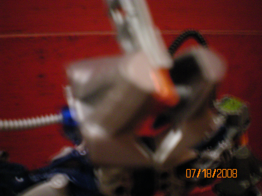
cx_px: 131
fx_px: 288
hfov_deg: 49.0
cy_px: 98
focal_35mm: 38
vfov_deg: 37.7
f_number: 3.1
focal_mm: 6.3
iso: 400
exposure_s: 1/2
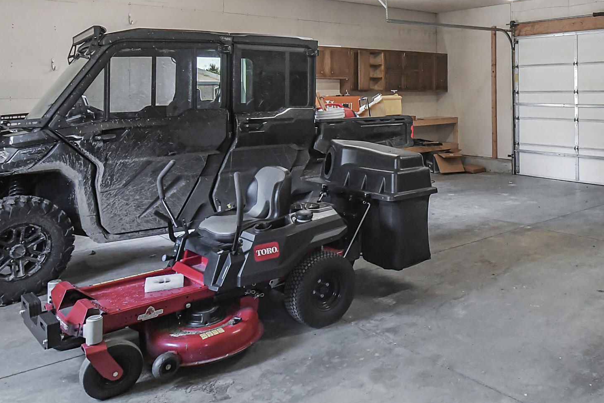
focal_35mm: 31
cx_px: 462
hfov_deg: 56.9
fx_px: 520
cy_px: 106
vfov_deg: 41.2
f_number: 6.3
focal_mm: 10
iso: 3200
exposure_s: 1/125
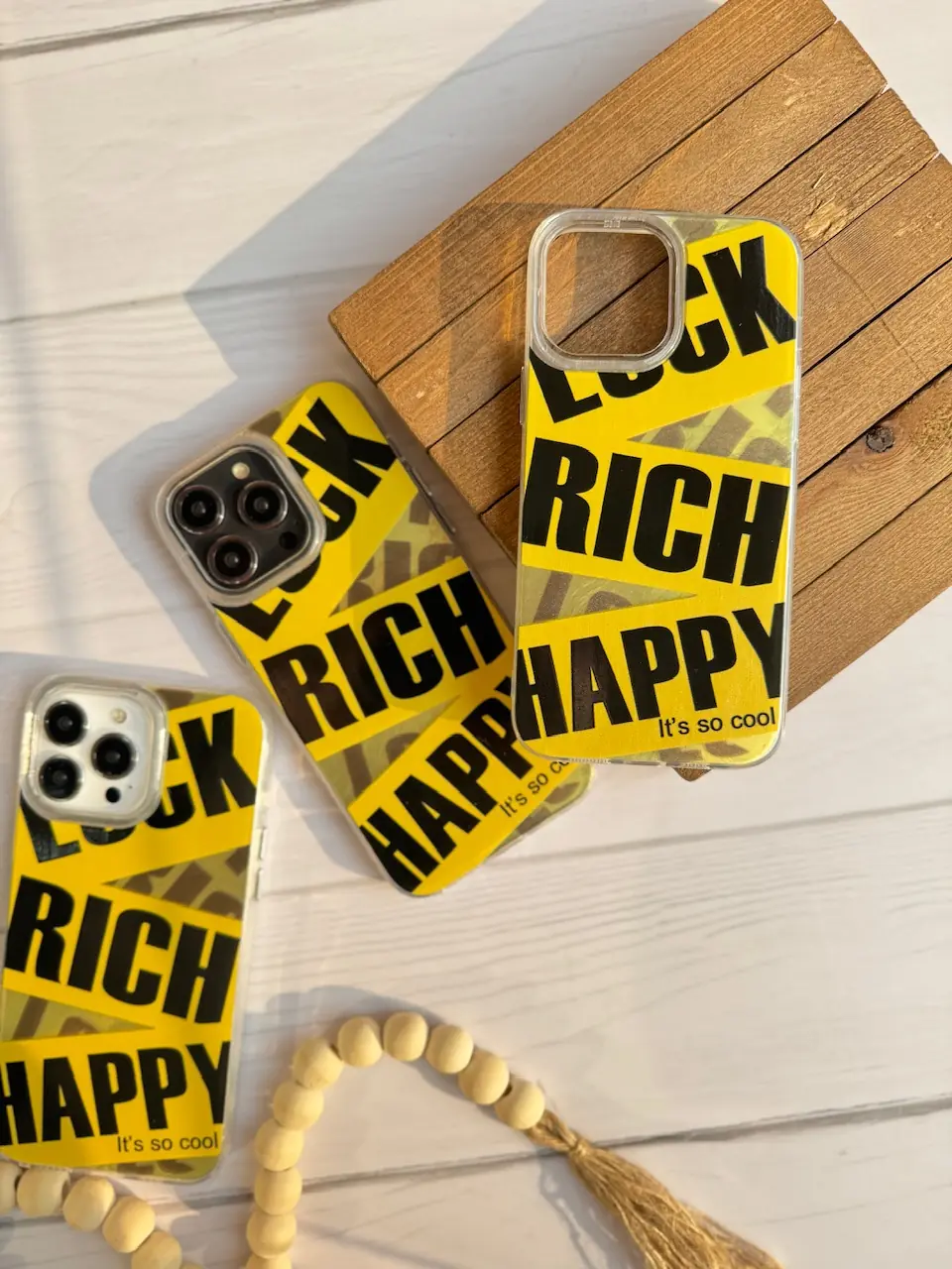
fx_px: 880
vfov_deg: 71.6
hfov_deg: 56.8
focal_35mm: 24
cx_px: 476
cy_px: 634
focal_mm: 6.76
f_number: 1.78
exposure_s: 1/544
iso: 80
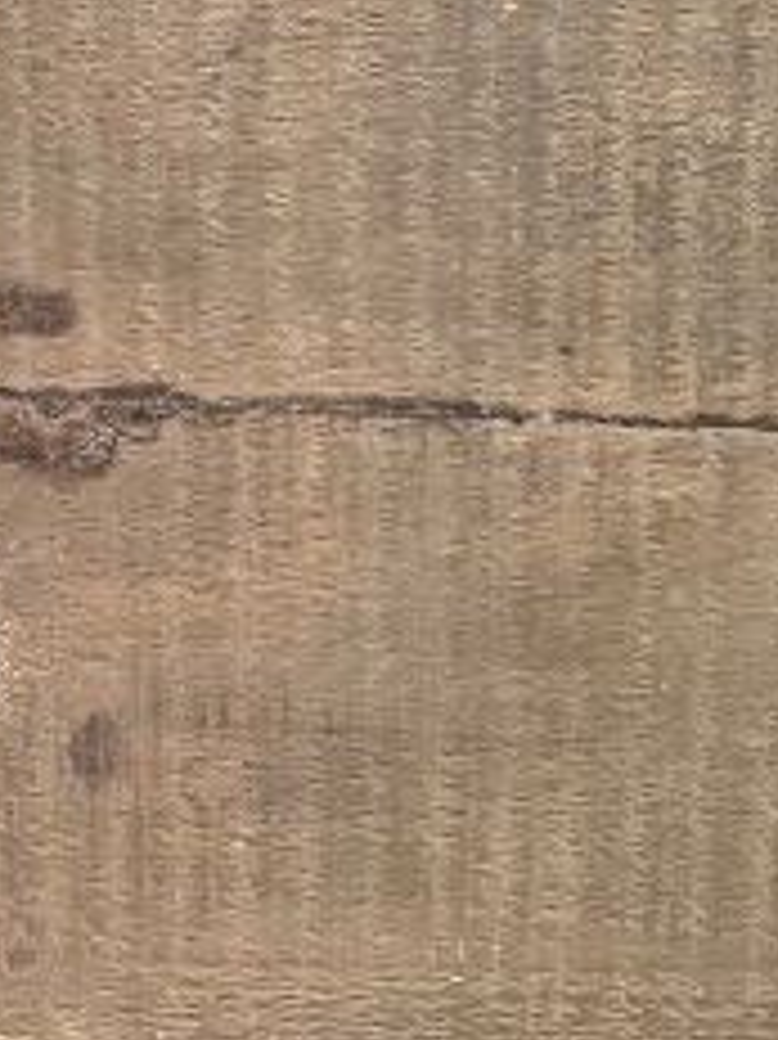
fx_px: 4049
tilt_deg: -33.3
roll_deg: -1.5
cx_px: 598
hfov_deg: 10.9
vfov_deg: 14.5
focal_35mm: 135
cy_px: 144
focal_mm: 5.96
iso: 400
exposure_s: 1/33
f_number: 1.6
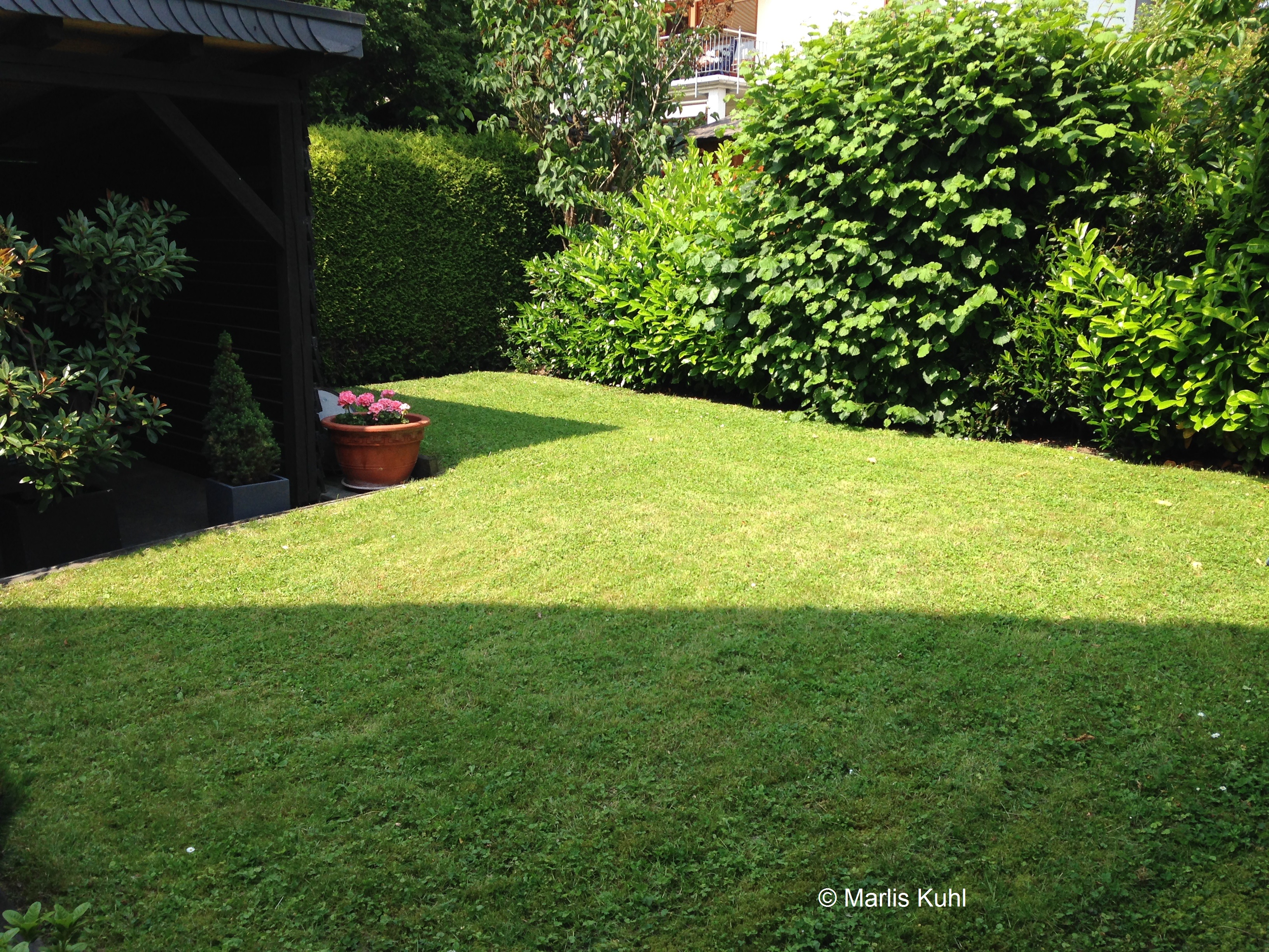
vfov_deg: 42.9
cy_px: 476
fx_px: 1210
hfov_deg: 55.4
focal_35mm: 33
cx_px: 634
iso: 50
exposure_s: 1/609
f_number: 2.4
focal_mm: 4.12
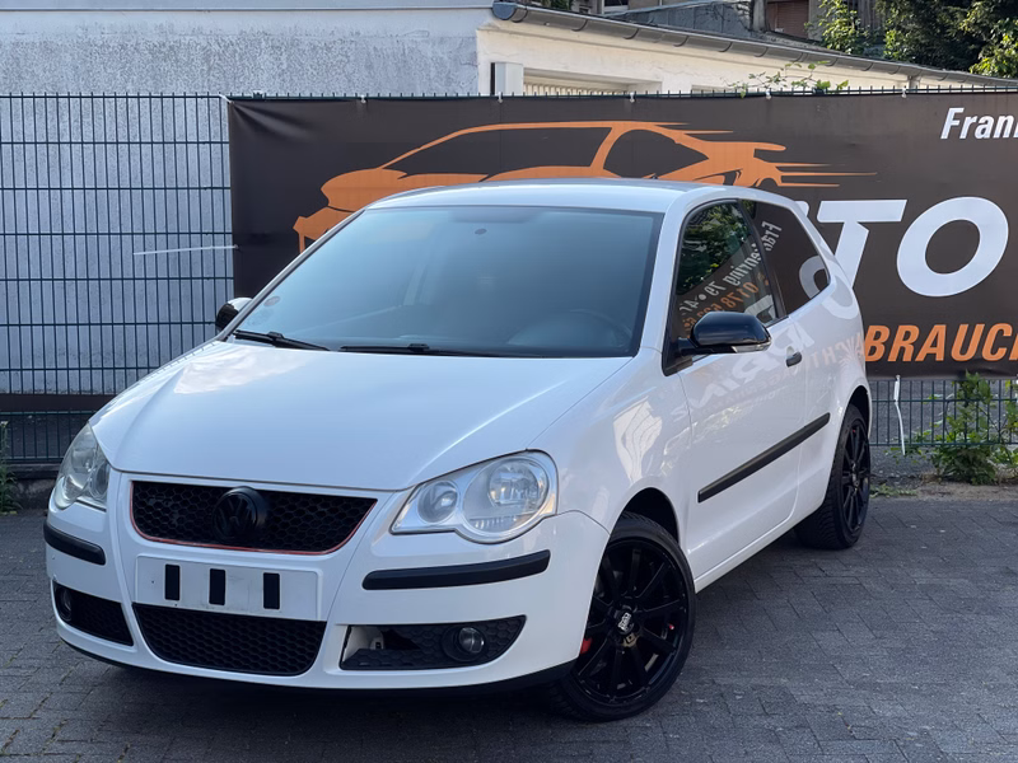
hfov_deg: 30.3
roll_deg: +0.4
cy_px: 382
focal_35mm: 64
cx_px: 509
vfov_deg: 22.9
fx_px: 1882
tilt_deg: -6.0
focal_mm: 7.5
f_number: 2.2
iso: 32
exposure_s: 1/605
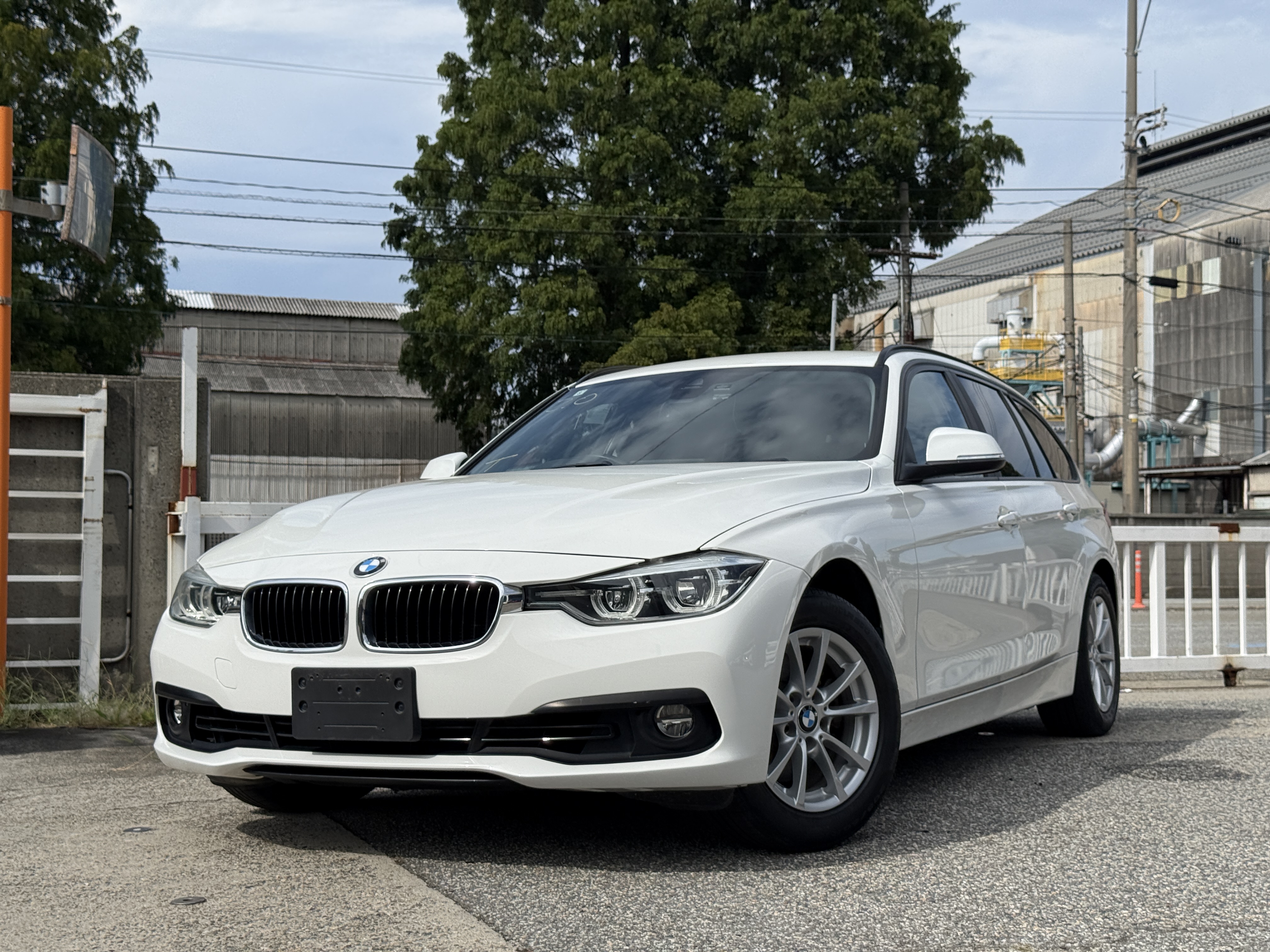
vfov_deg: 30.3
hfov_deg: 39.7
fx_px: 1761
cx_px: 635
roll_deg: +0.0
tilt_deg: +2.8
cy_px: 476
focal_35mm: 48
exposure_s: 1/11364
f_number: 1.78
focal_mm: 6.76
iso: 100
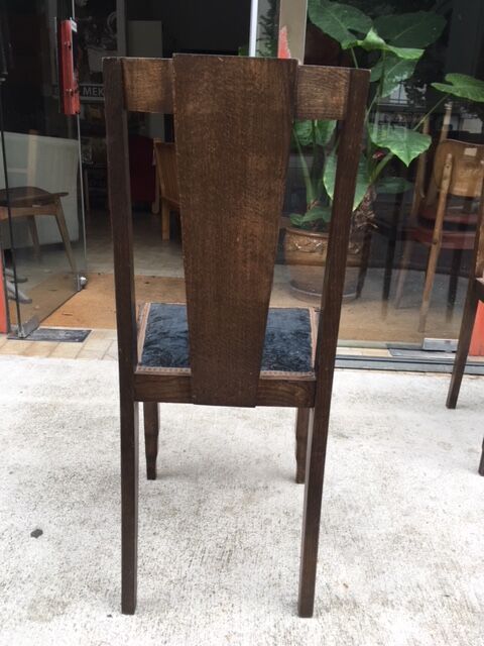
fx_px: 541
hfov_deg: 48.2
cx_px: 242
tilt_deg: -18.0
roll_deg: -1.4
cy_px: 323
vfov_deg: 61.7
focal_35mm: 29
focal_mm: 4.15
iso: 32
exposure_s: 1/100
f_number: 2.2
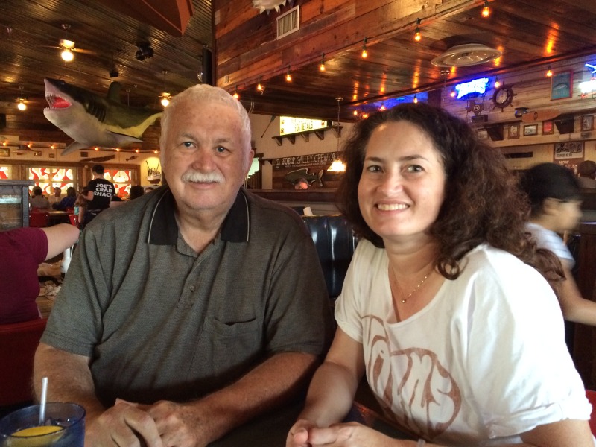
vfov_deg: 48.2
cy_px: 224
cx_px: 298
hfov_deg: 61.7
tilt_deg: -2.8
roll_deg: +0.0
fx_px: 499
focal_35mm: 29
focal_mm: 4.15
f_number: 2.2
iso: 320
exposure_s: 1/20
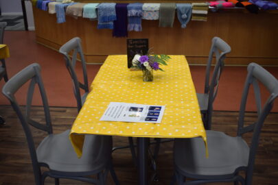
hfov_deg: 47.9
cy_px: 92
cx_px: 139
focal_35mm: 40
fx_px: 313
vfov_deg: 33.0
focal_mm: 27
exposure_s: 1/80
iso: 400
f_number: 4.5
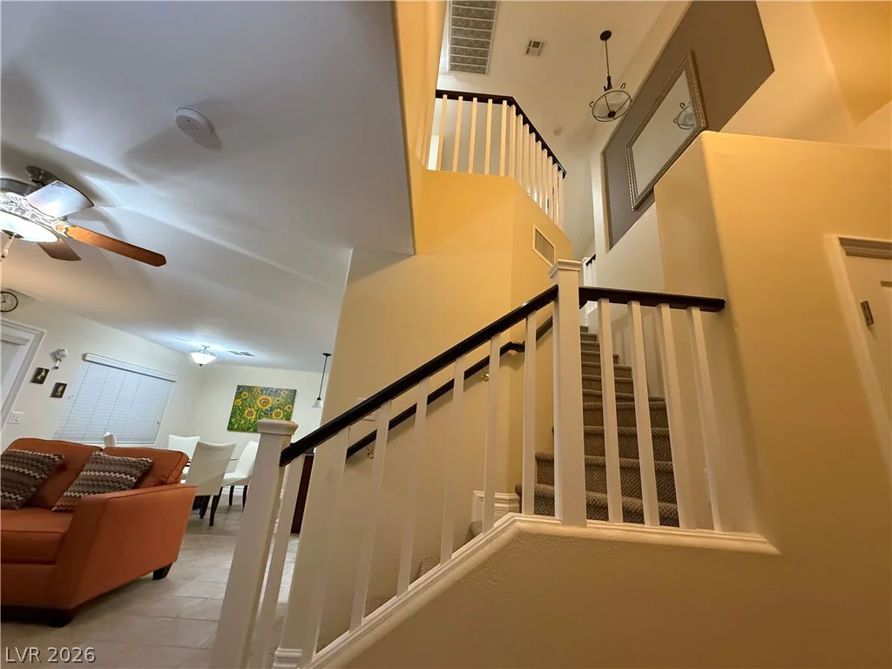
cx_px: 446
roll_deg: -4.9
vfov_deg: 85.7
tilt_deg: +17.9
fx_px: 361
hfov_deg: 102.1
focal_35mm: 14
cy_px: 334
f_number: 2.2
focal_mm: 2.22
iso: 640
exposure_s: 1/60
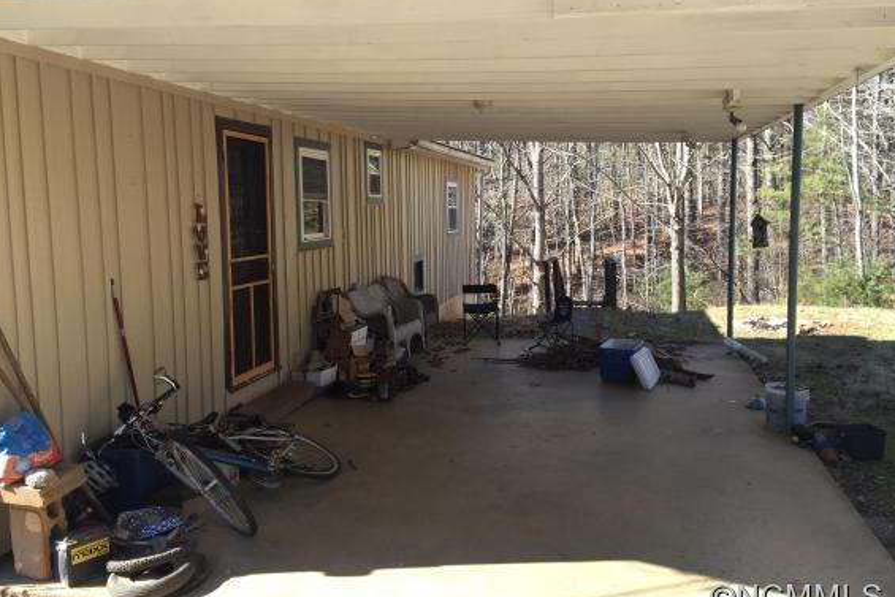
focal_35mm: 31
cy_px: 288
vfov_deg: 42.3
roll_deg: +0.9
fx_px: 771
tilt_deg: -6.7
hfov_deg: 60.3
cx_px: 447
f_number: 2.2
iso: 32
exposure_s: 1/363
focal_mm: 4.15
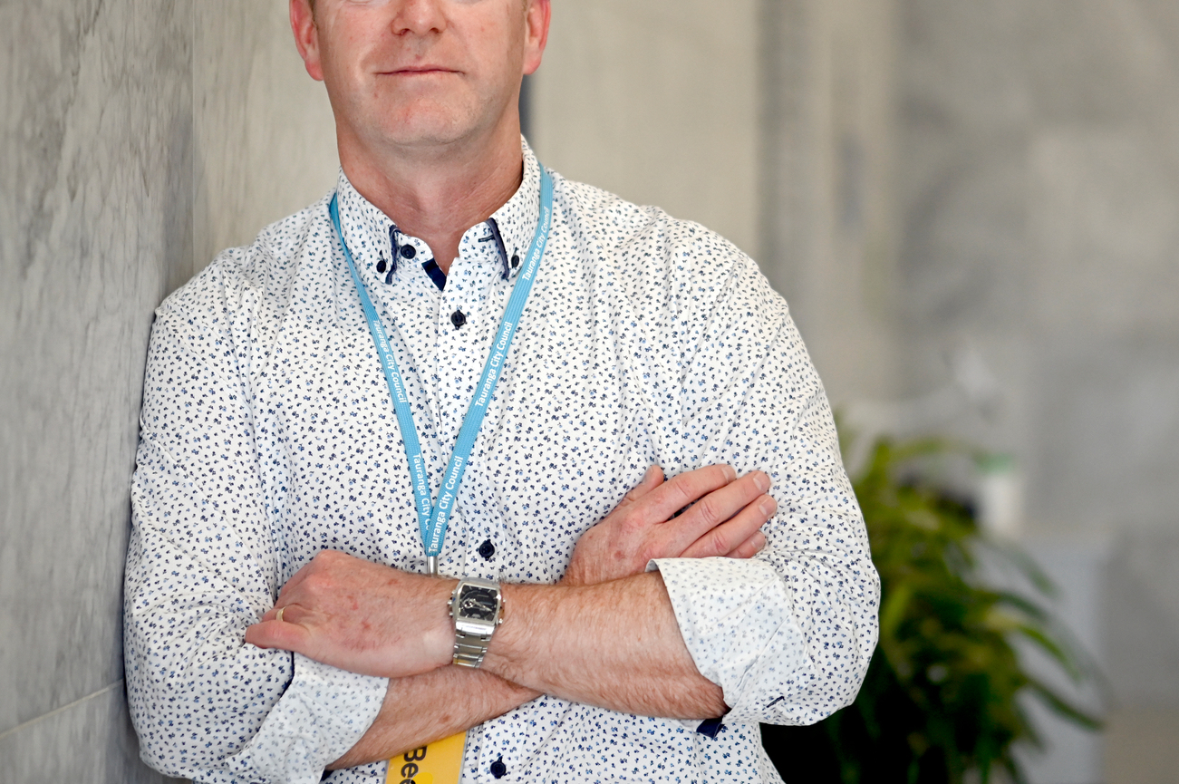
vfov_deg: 8.8
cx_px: 551
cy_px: 305
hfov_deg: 13.3
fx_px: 5072
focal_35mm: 155
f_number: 2.8
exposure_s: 1/400
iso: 1250
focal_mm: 105
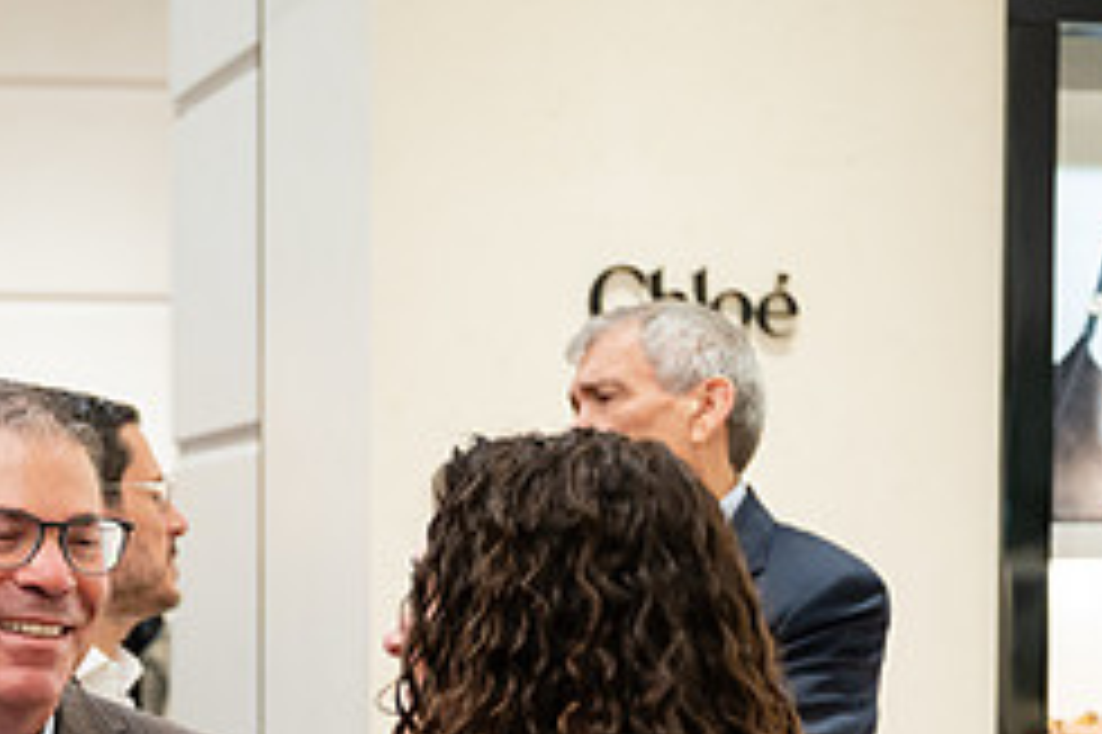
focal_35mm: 115
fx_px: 3518
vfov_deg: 11.7
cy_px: 865
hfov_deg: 17.3
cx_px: -45
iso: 1600
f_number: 3.2
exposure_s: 1/160
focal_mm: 48
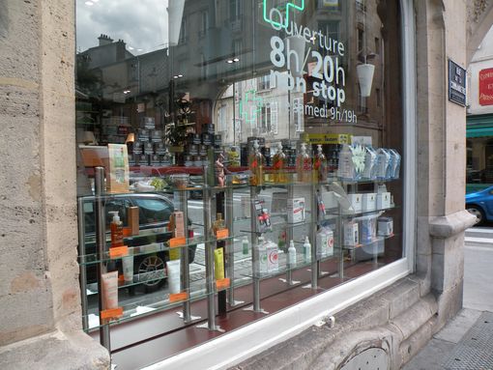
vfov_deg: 51.4
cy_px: 185
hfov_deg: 65.3
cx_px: 246
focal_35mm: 27
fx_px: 385
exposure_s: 1/94.2
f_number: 4
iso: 64
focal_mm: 4.7
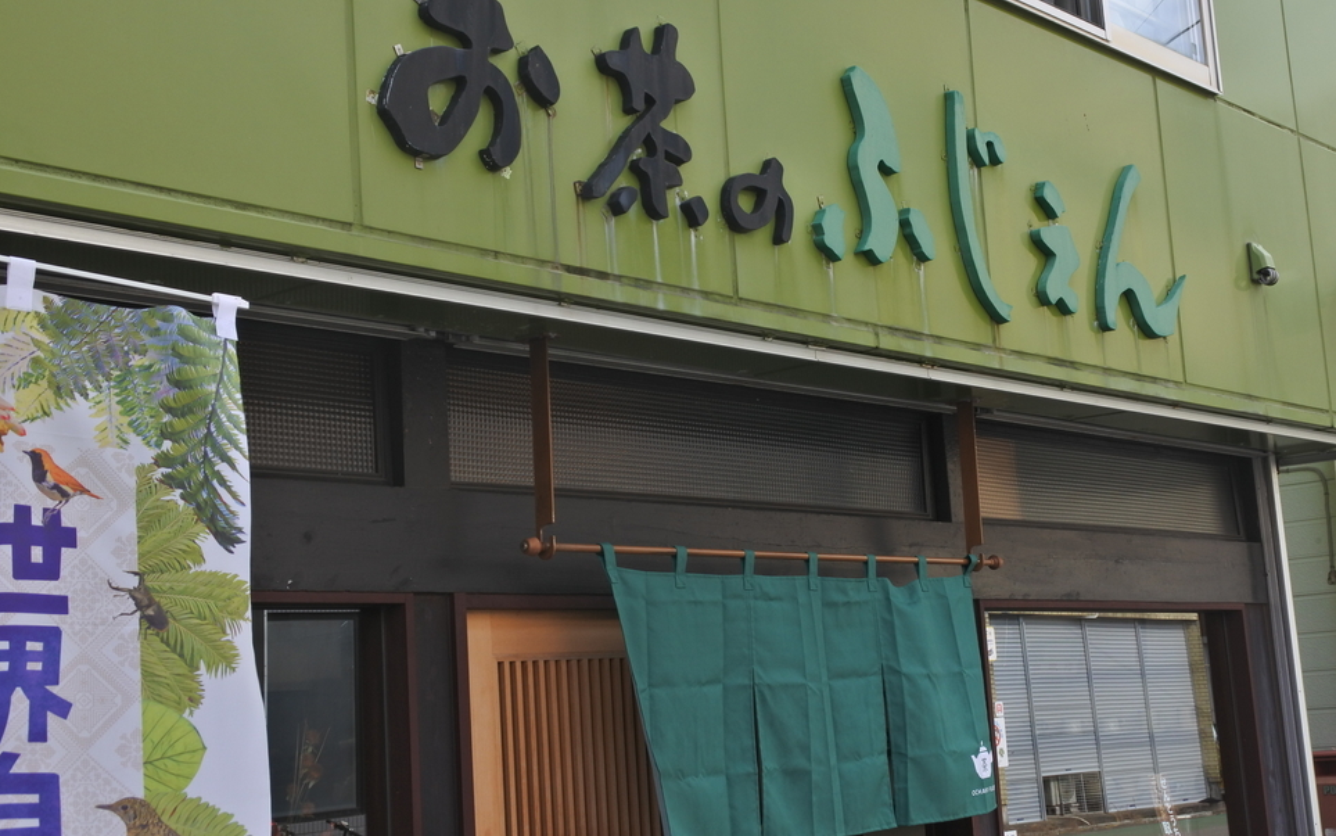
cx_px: 753
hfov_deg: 38.8
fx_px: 1894
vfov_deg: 24.9
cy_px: 388
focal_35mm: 52
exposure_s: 1/320
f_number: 5
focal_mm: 15.3
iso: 160
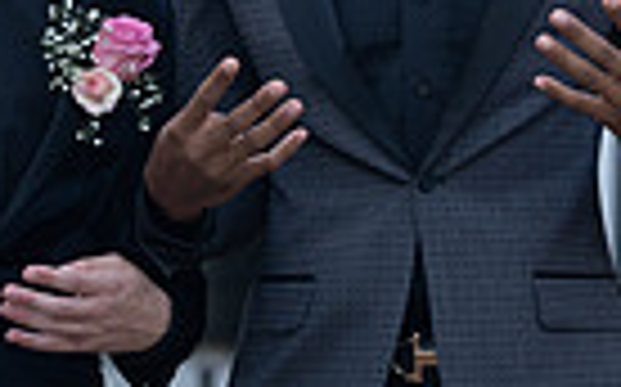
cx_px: 144
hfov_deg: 9.0
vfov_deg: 5.6
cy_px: 176
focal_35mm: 233
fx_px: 3940
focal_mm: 70
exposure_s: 1/320
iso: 320
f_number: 3.5
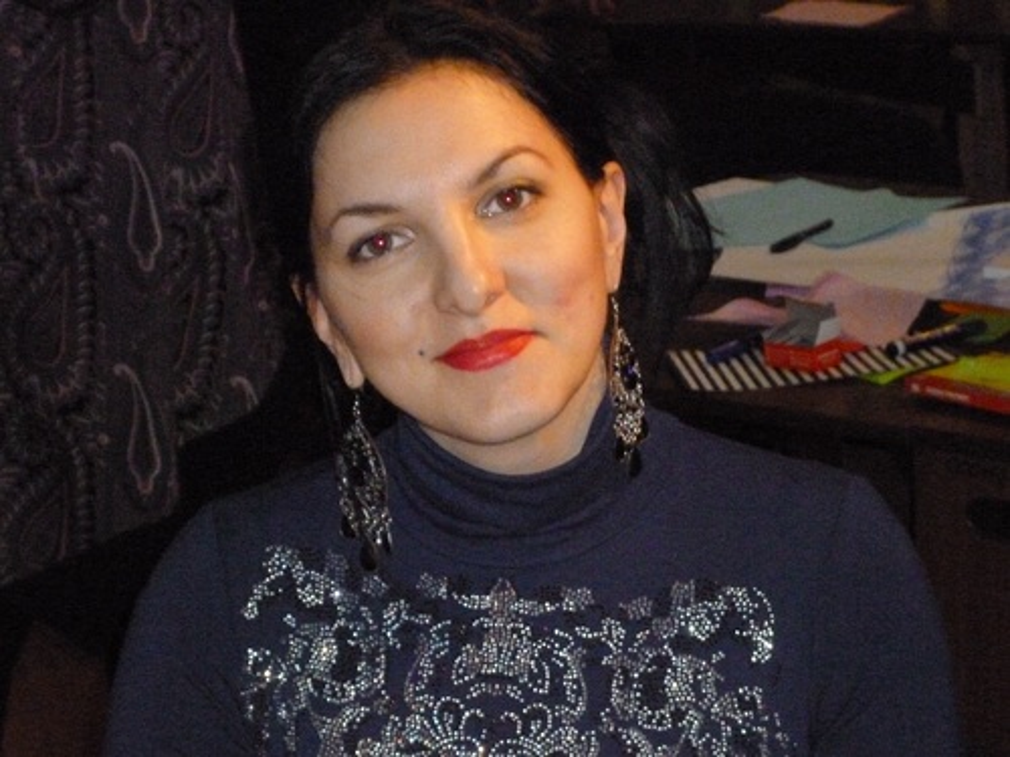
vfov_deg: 13.2
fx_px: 3268
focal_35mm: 112
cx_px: 505
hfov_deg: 17.6
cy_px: 378
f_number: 6.5
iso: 1250
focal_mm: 20
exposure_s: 1/60
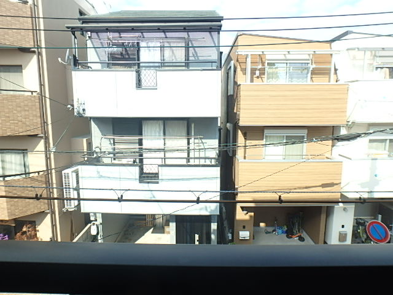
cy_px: 148
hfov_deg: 79.0
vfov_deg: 63.4
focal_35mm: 21
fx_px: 238
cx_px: 196
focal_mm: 3.7
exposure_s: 1/400
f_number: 3.5
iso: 125
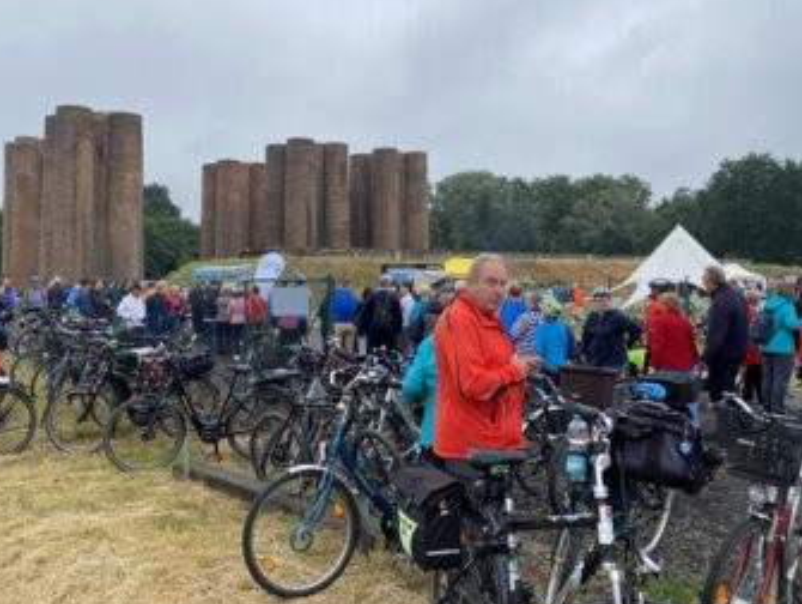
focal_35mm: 31
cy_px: 264
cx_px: 326
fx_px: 719
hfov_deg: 57.9
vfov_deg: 45.4
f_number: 1.8
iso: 32
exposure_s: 1/1025
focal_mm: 4.2
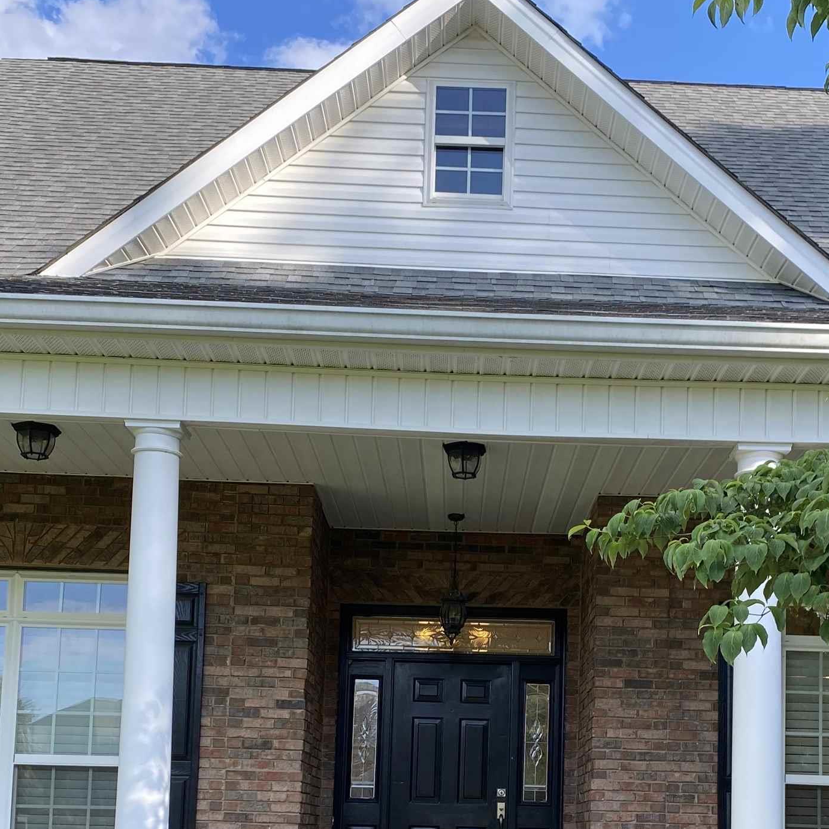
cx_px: 488
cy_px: 685
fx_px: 1382
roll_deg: -0.9
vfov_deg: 32.3
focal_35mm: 51
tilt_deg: +4.8
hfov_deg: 33.3
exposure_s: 1/600
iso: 32
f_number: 1.8
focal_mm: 4.25
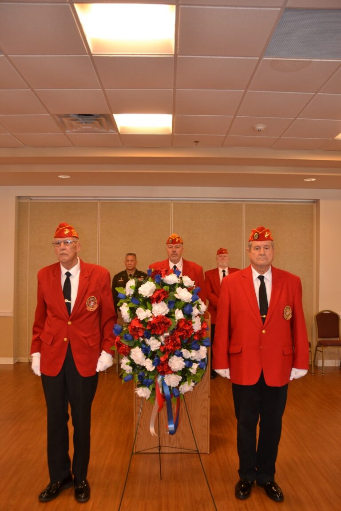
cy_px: 256
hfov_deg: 43.6
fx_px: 426
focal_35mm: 30
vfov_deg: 61.9
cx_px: 170
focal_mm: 20
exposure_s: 1/60
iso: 450
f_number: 3.5
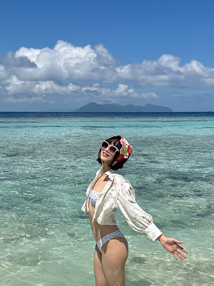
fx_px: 396
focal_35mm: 48
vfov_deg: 39.7
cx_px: 107
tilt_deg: -4.0
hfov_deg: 30.3
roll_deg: +2.5
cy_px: 143
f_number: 1.78
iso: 64
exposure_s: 1/13699
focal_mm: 6.86
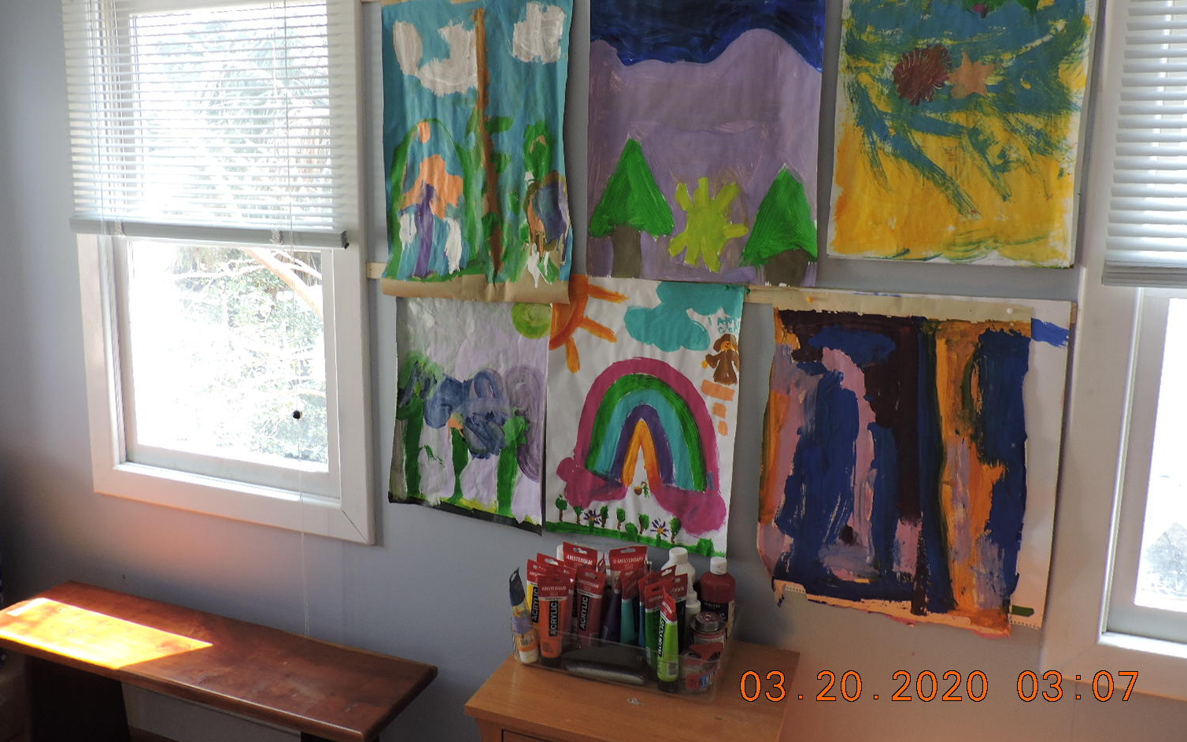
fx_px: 873
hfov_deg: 68.4
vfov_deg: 45.9
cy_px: 316
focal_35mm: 27
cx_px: 575
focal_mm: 4.3
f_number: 3
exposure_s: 1/30
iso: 100
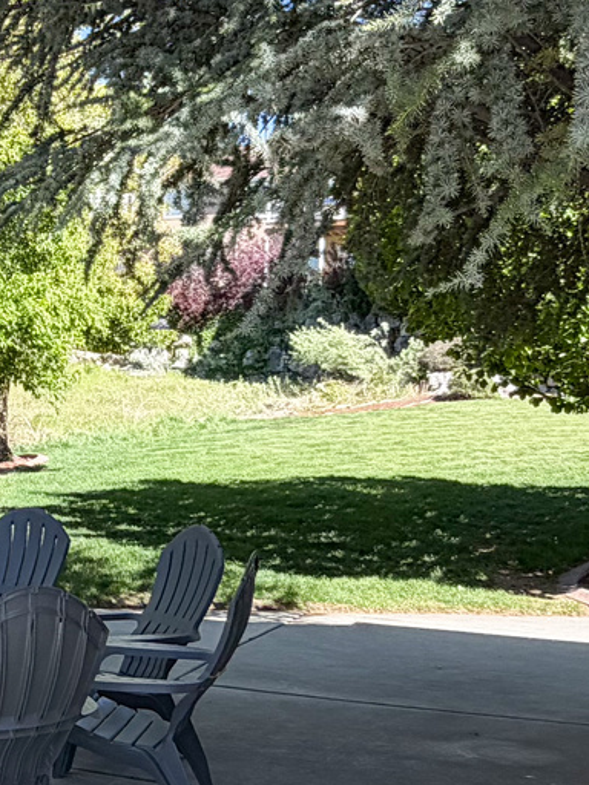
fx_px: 1270
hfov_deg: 24.6
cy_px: 328
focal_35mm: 56
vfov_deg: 34.3
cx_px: -32
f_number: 2.2
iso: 50
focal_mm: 2.22
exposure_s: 1/500
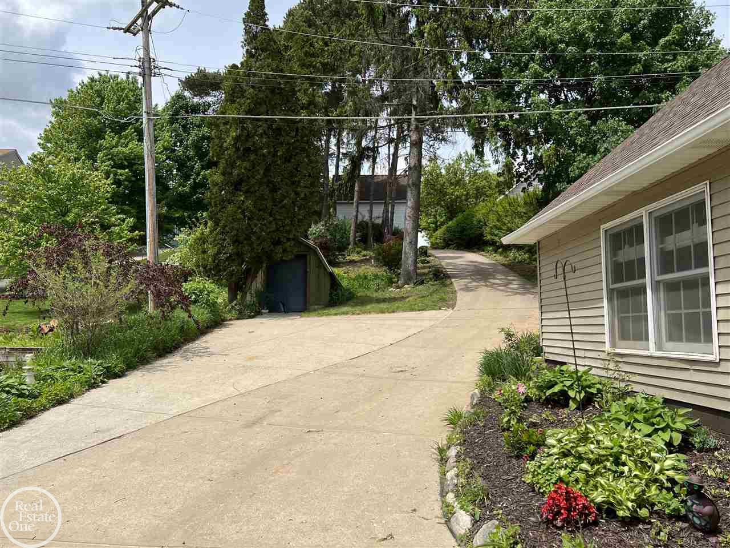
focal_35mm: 26
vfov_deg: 53.1
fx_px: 548
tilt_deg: +4.9
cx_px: 365
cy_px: 274
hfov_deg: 67.3
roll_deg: -0.1
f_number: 1.5
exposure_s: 1/3704
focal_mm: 5.7
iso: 50
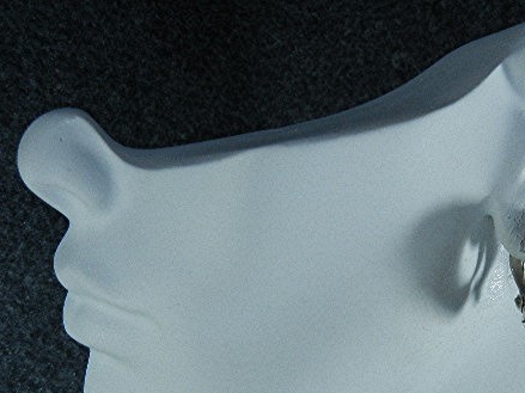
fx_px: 1304
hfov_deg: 22.7
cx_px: 346
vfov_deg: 17.1
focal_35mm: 86
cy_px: 268
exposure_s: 1/34.1
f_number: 4
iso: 200
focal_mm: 10.6
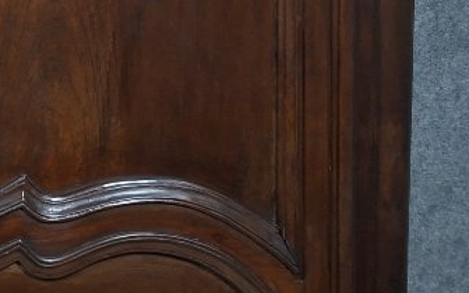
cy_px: -202
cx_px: -204
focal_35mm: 87
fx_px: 1112
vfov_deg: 13.7
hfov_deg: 20.8
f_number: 1.8
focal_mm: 5.54
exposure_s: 1/25
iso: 800
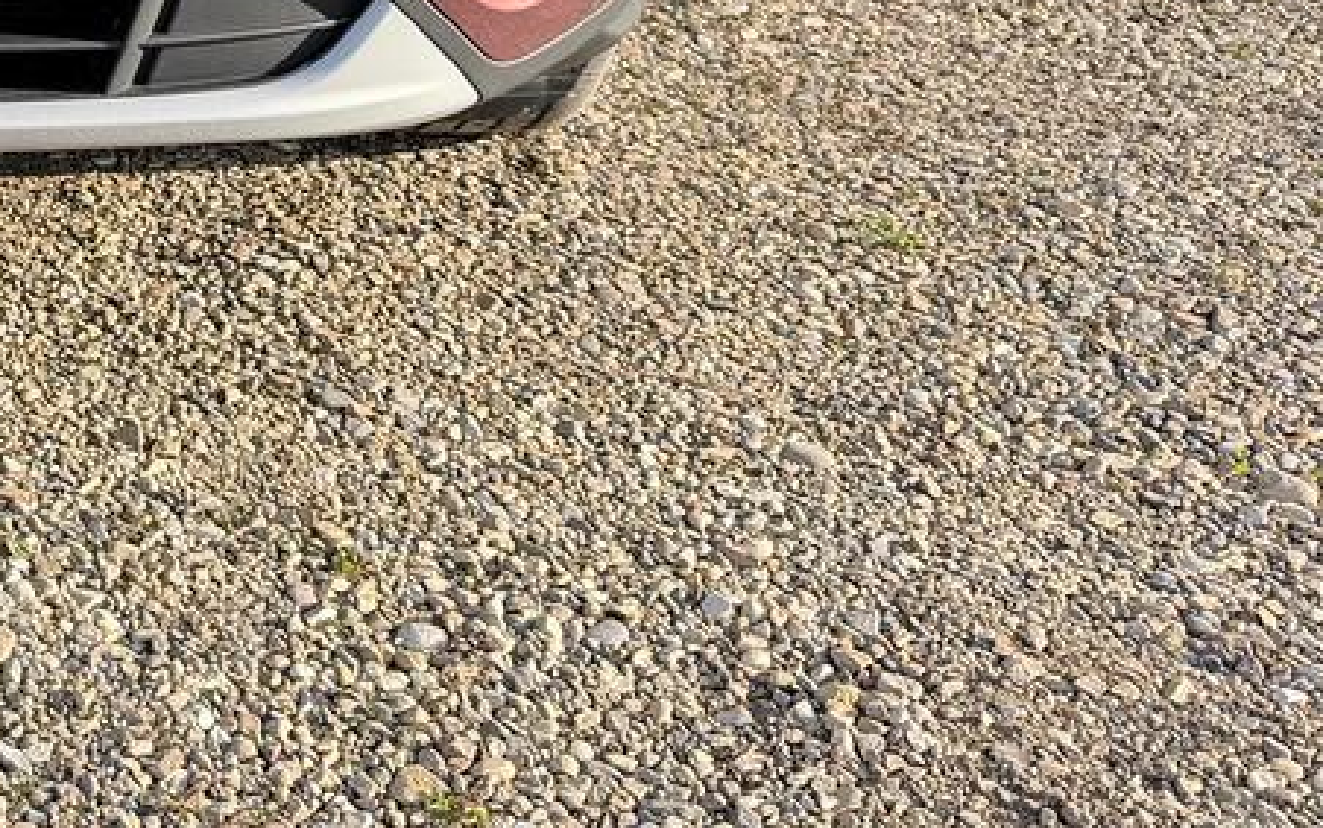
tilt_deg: -12.9
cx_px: -328
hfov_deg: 25.2
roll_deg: +0.3
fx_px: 2597
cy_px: -363
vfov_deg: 16.7
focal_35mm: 72
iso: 80
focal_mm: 6.76
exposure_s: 1/813
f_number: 1.78
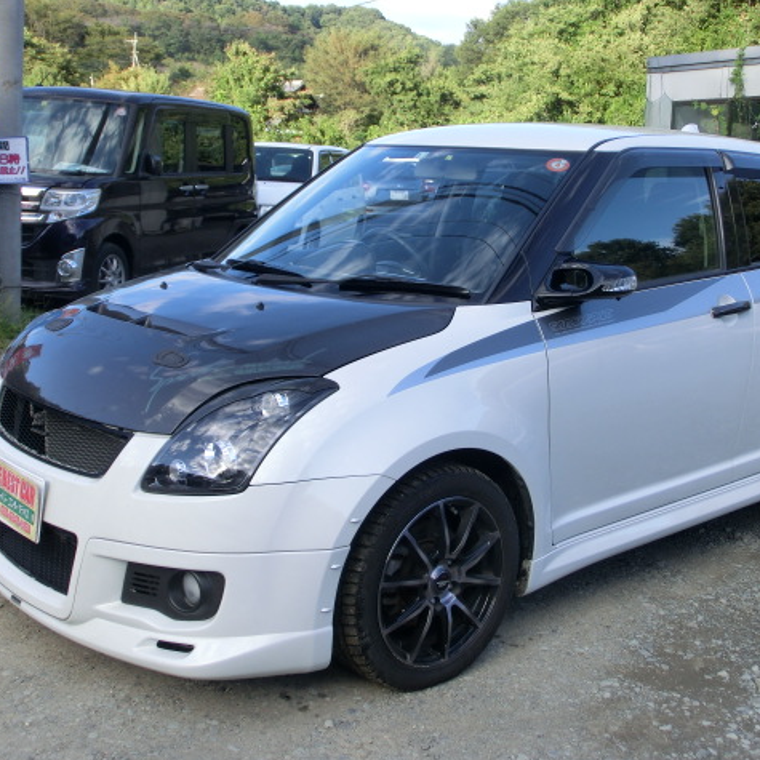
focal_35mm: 50
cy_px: 379
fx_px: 1242
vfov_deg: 34.0
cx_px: 416
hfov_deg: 34.0
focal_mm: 7.38
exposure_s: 1/200
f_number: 4
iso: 100
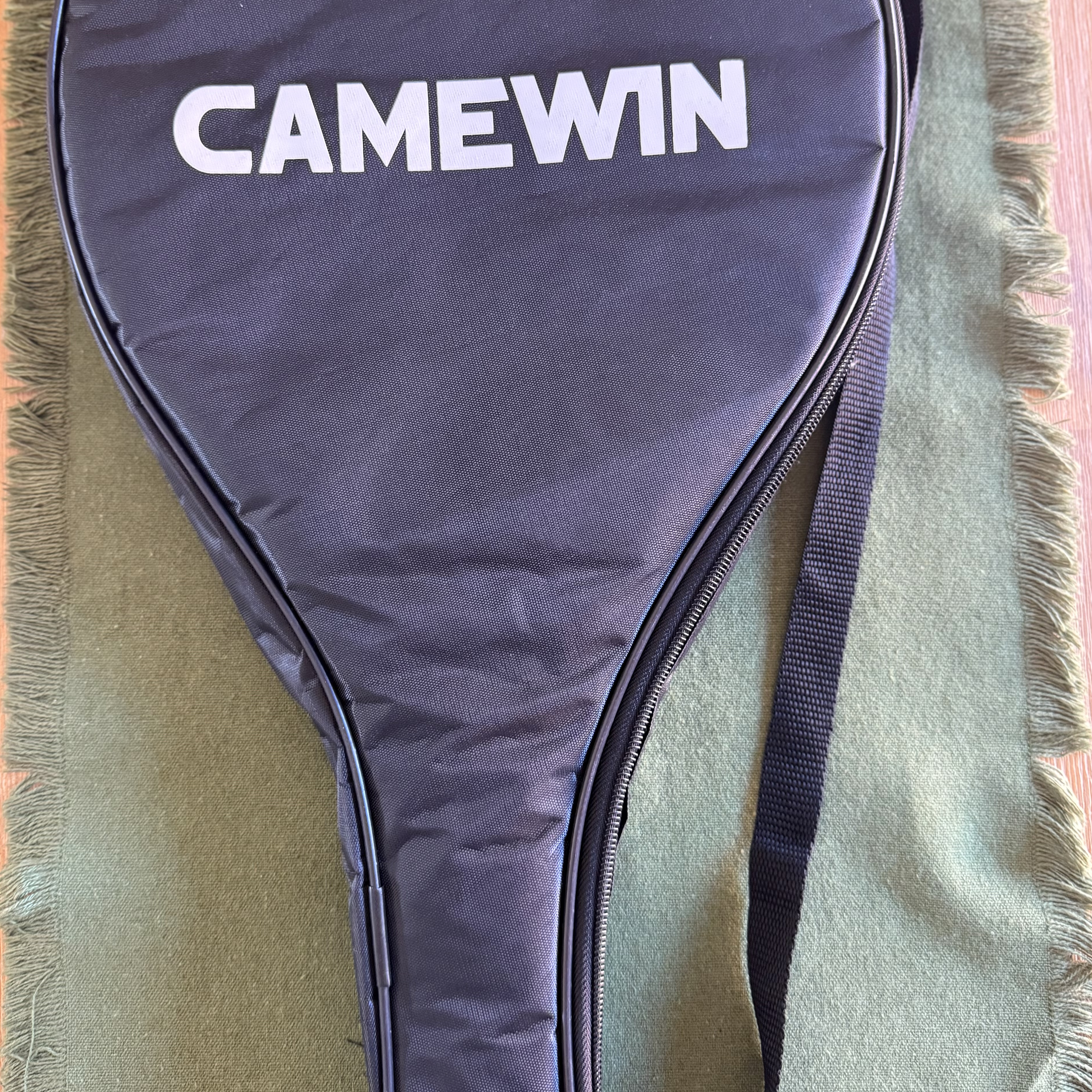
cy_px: 477
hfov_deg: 51.1
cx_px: 555
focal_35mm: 32
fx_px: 1142
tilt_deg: -85.2
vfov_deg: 51.0
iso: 400
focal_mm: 6.76
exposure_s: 1/60
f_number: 1.78
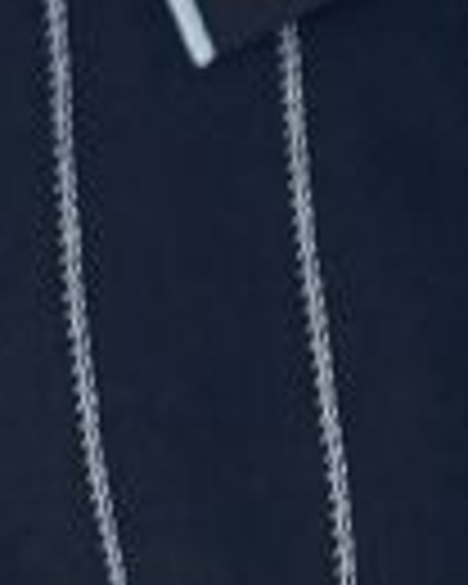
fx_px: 2026
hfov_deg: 13.0
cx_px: 504
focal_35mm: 117
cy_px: -670
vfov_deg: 13.5
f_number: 1.6
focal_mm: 5.96
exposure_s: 1/41
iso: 500
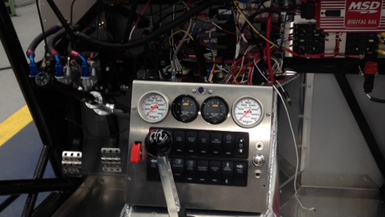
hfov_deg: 41.2
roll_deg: +2.1
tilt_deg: -21.9
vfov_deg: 24.0
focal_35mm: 50
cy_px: 110
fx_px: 511
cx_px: 228
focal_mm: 4.12
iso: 50
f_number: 2.4
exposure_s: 1/38
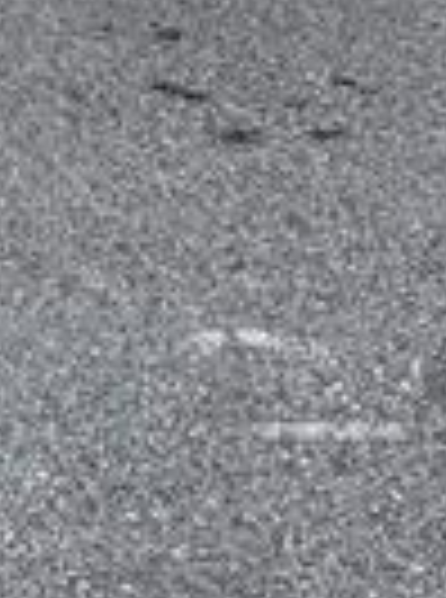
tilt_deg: +0.7
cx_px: -613
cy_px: -773
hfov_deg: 9.5
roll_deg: -0.9
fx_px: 2399
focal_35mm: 139
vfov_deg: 11.9
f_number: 1.78
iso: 80
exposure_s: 1/3584
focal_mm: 6.76
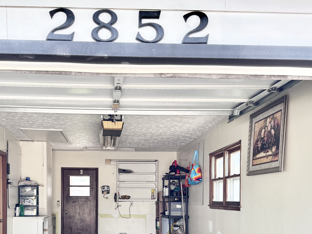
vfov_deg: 32.2
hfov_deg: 43.6
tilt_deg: -1.5
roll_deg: +0.0
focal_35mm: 43
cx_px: 120
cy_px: 203
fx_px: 388
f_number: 1.78
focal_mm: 6.76
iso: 80
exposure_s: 1/293
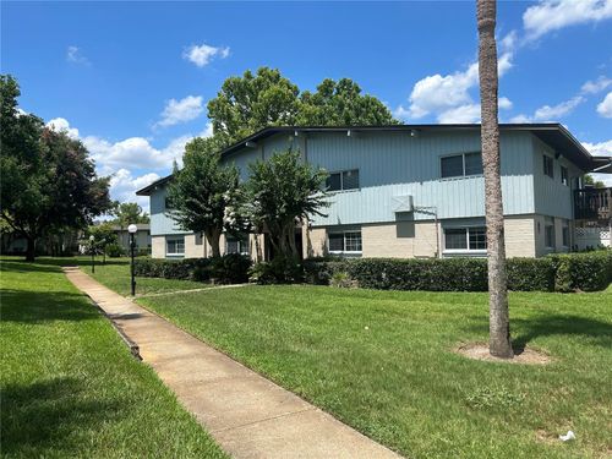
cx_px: 306
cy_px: 230
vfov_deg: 53.1
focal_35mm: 26
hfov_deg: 67.3
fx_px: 460
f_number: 1.5
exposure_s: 1/3831
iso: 50
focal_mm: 5.7
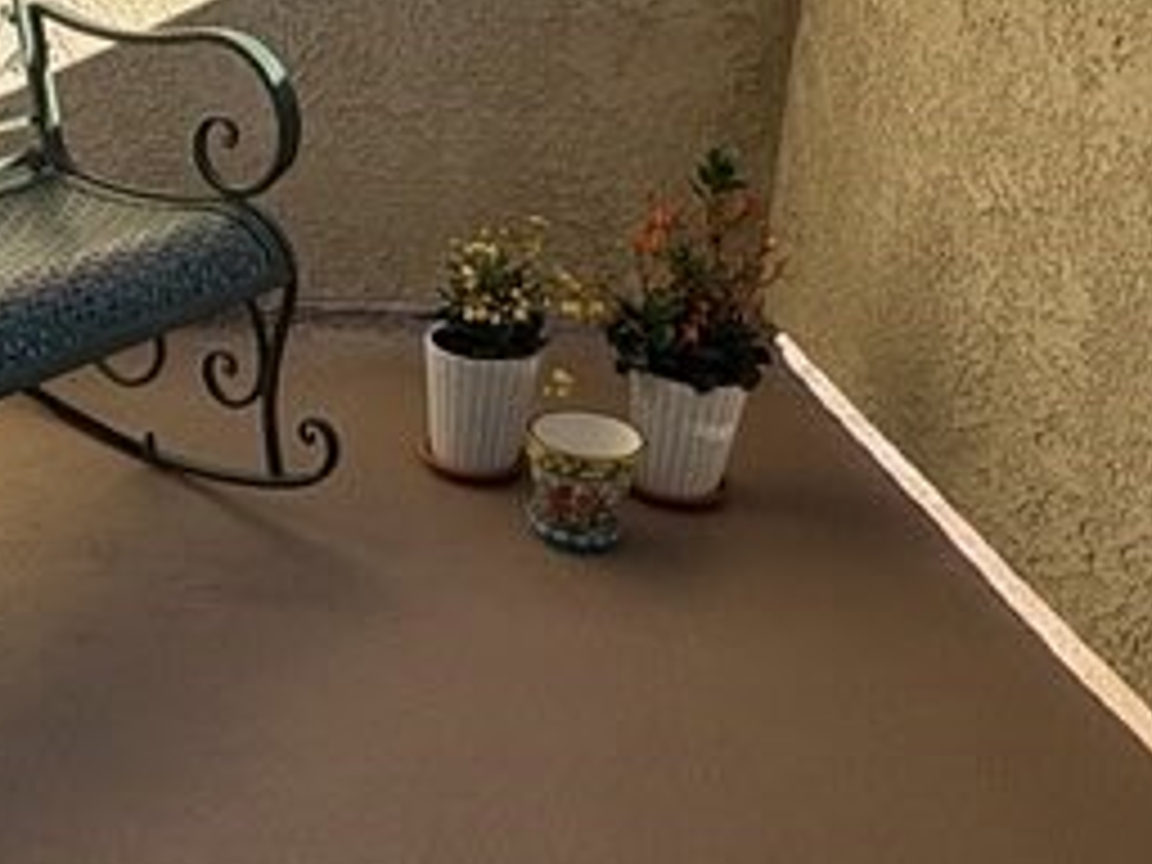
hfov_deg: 33.1
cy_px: 180
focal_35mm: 56
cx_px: 184
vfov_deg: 25.7
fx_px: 1864
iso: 50
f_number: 2.2
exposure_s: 1/1927
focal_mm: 2.22
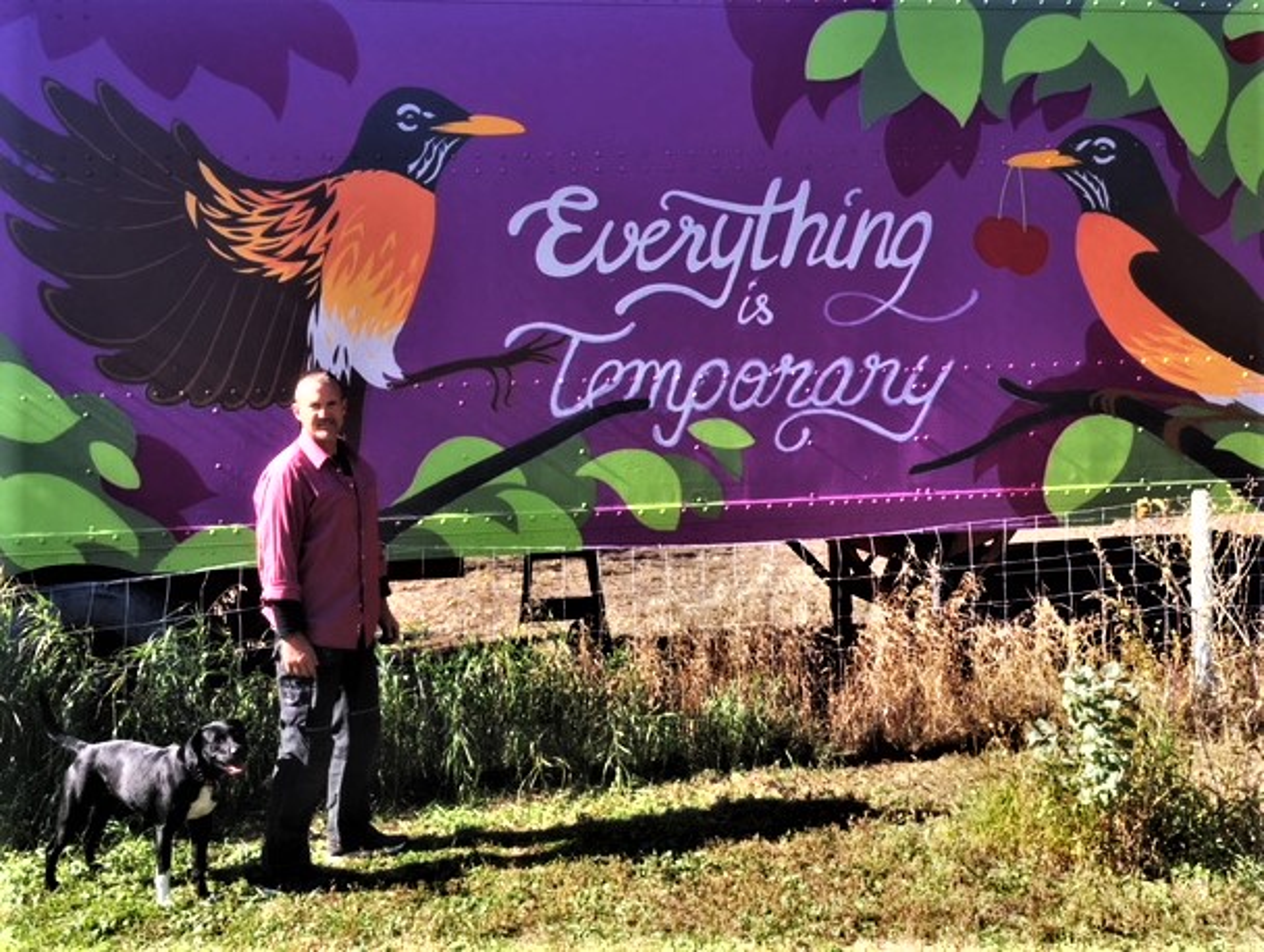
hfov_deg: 61.6
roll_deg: -0.5
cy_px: 476
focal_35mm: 29
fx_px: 1061
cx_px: 632
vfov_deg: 48.3
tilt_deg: -4.0
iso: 25
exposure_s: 1/463
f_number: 2.2
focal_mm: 4.15
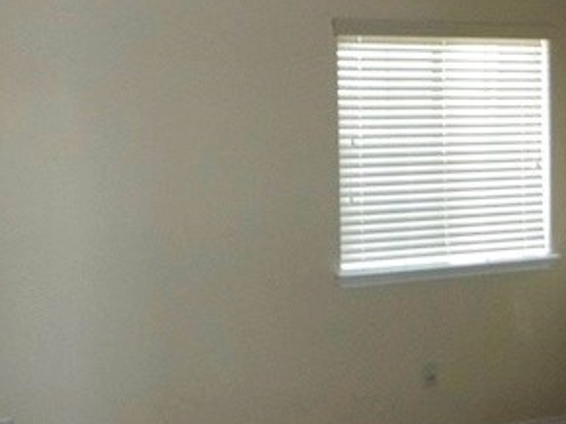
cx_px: 265
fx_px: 833
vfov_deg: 28.5
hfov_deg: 37.5
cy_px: 180
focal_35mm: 51
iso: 160
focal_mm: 5.9
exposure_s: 1/30
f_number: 3.3
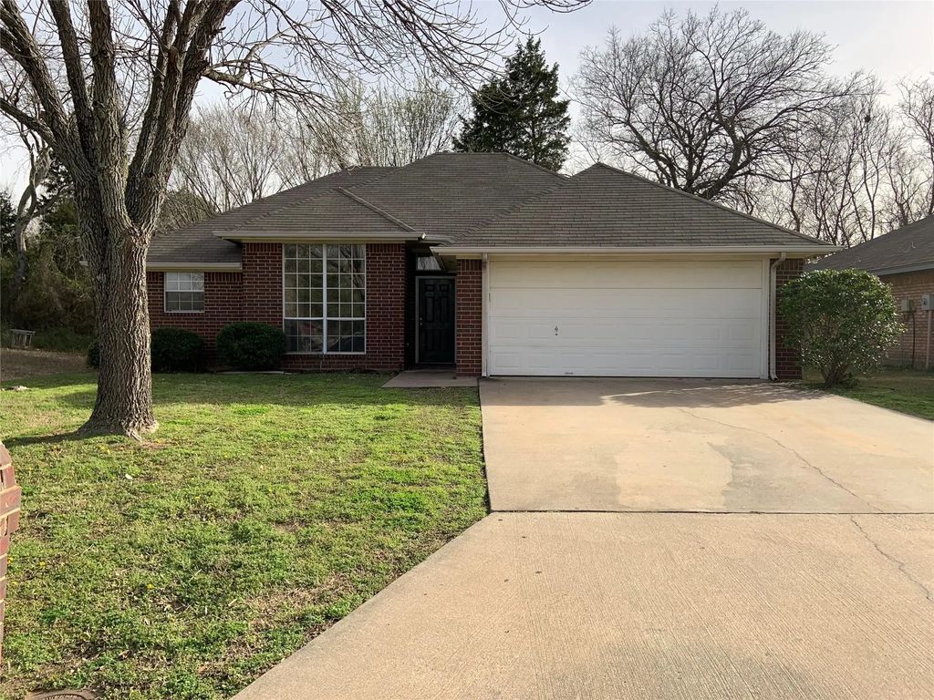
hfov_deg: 67.3
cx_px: 467
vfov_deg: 53.1
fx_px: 702
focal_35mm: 26
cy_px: 350
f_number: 1.8
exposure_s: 1/1205
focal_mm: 4.25
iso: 25
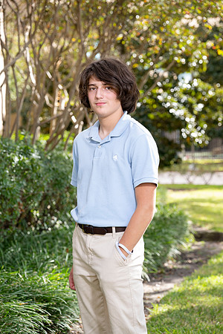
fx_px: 1115
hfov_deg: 11.4
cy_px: 167
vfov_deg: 17.1
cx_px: 112
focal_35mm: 120
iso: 400
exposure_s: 1/160
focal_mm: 120
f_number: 6.3
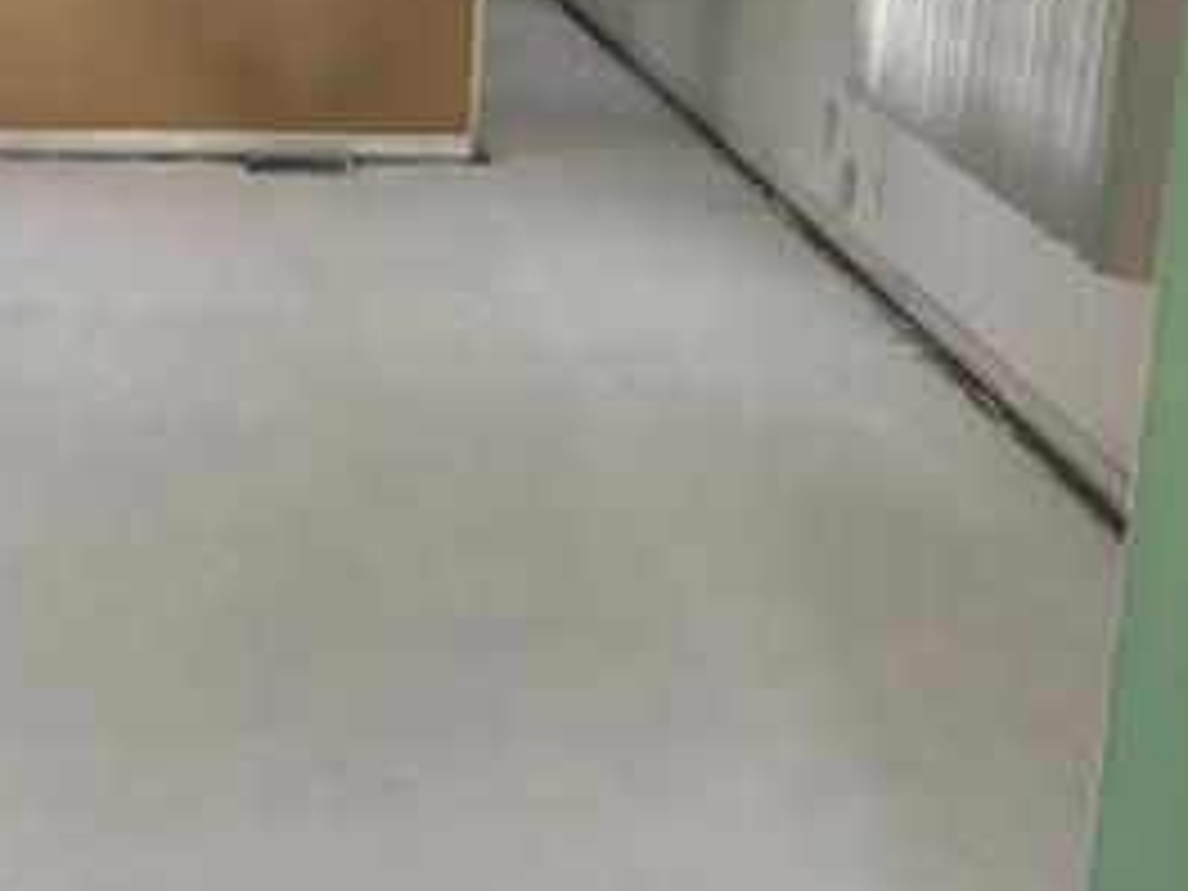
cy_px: 184
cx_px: 22
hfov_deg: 27.1
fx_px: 2334
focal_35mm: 68
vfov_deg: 21.4
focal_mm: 3.99
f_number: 1.8
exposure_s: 1/30
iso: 25
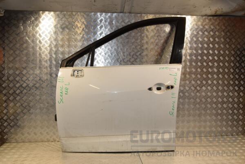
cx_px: 122
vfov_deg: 40.0
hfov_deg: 57.2
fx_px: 225
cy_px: 82
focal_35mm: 33
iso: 800
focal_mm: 22
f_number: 9
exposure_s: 1/200
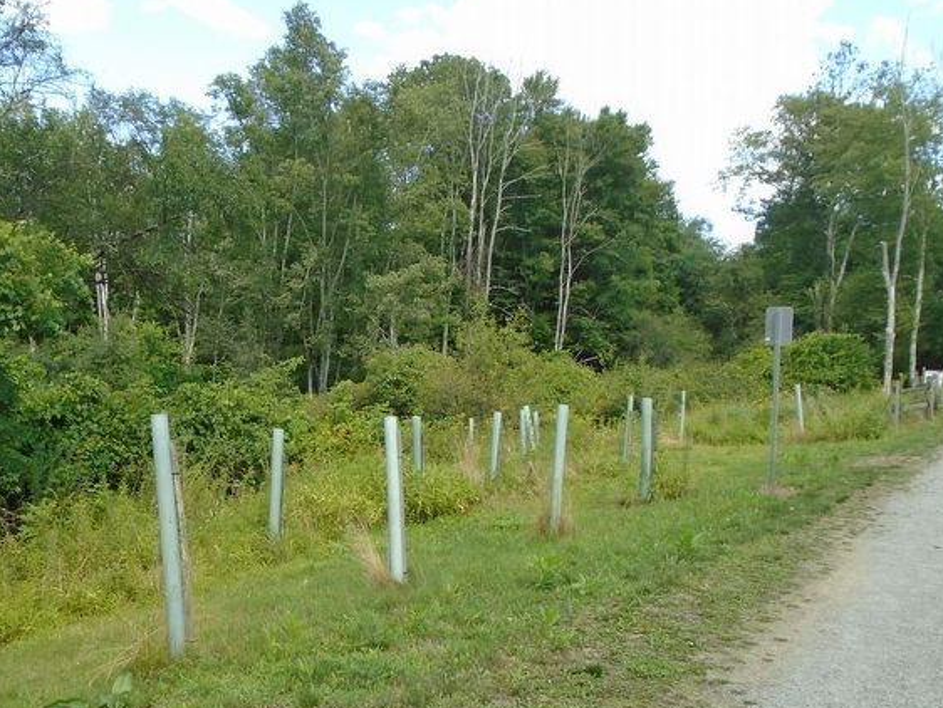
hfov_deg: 49.6
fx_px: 1008
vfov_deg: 38.4
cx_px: 346
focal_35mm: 37
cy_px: 456
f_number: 3.2
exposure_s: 1/320
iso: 100
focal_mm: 4.6
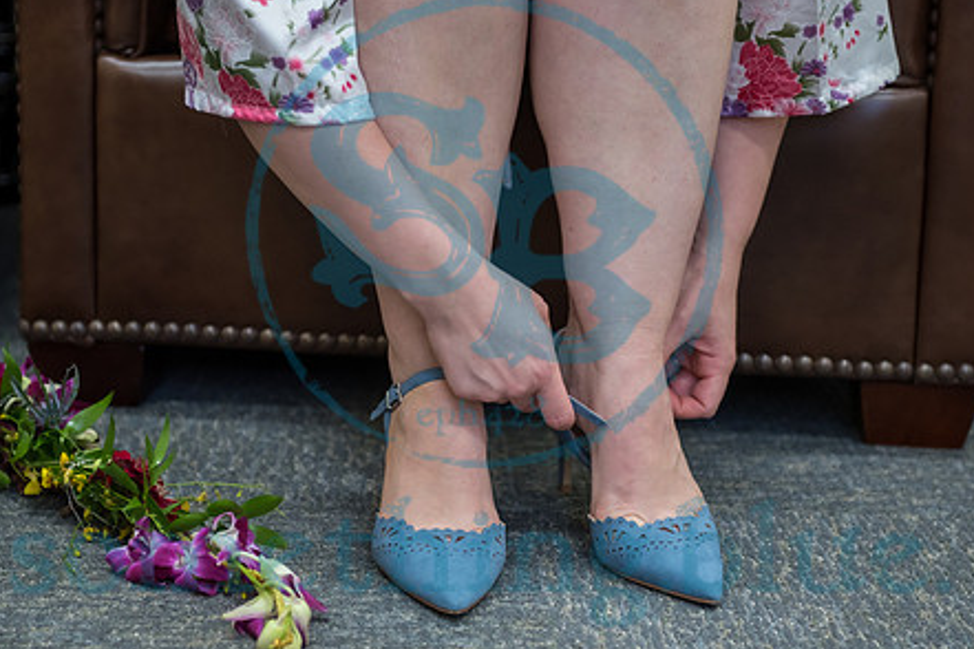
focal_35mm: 92
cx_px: 477
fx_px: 2489
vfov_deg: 14.9
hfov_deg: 22.1
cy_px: 310
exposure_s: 1/125
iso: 640
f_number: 2.8
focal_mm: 70
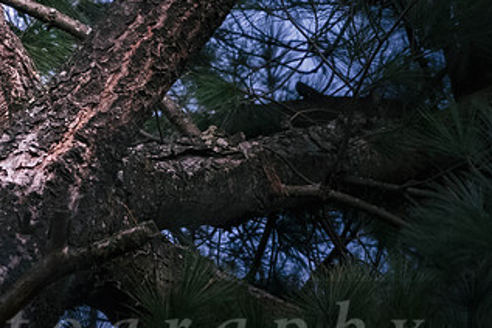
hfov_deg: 1.4
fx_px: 20065
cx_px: 251
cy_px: 89
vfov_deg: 0.9
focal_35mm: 1469
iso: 3200
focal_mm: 380
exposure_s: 1/50
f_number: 5.6
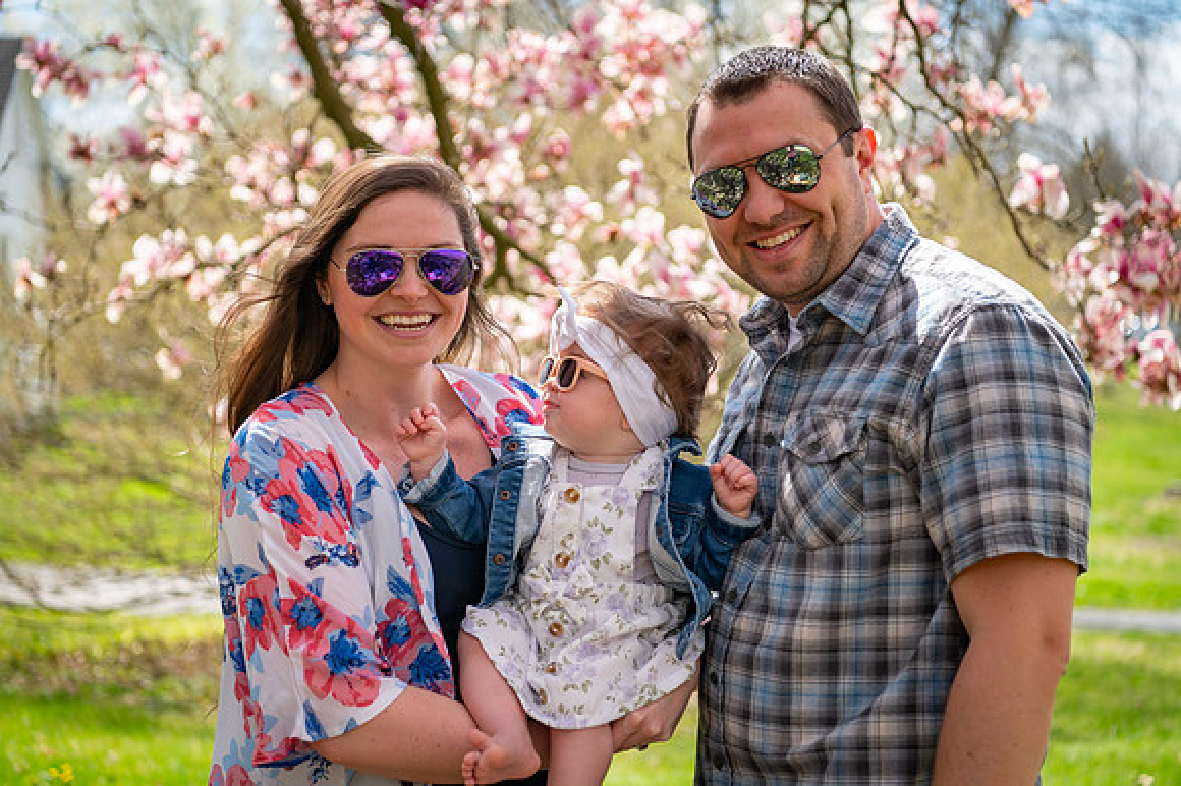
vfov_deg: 21.9
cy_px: 393
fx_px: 2033
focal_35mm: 62
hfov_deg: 32.4
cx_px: 590
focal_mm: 62
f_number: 3.5
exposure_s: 1/3200
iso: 400
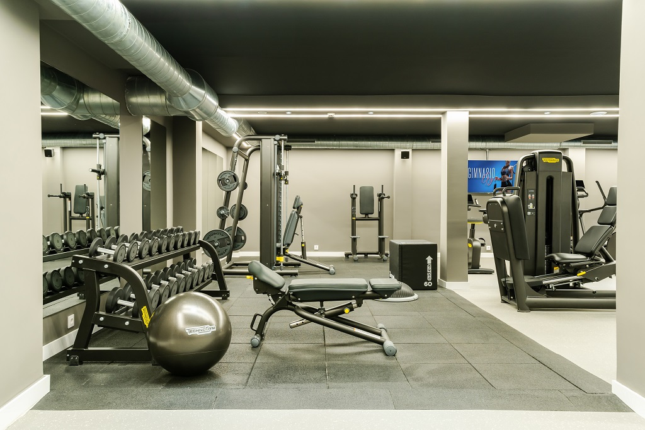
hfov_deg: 65.5
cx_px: 322
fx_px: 501
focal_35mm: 28
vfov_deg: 46.4
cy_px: 215
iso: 640
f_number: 8
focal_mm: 28
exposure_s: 1/1.67
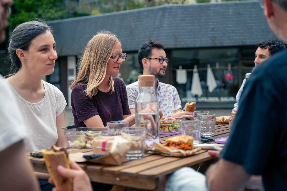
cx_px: 144
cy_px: 96
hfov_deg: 38.9
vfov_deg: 26.5
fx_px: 407
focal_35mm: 51
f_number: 2.8
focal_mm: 51
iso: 200
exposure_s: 1/160
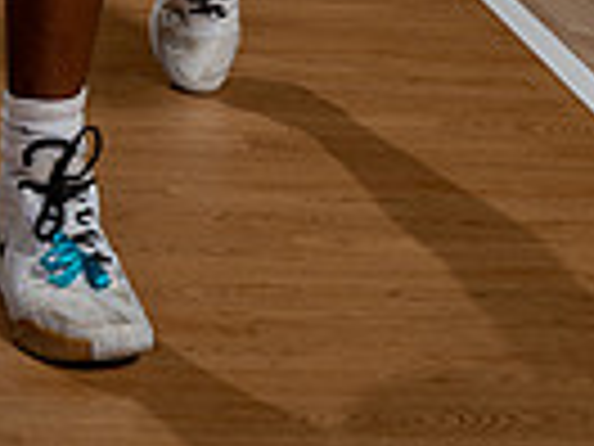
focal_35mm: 144
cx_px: 261
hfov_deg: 13.7
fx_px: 2471
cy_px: -518
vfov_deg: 9.5
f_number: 8
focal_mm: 44
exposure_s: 1/250
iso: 100
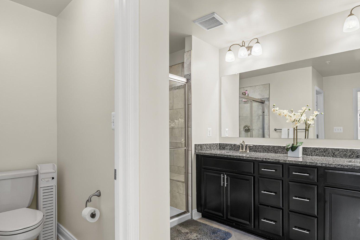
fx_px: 210
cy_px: 144
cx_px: 193
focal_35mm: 21
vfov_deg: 59.0
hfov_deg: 81.1
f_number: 8
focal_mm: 16
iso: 500
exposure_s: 1/15
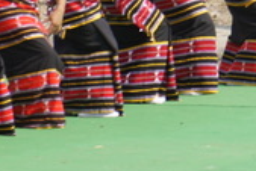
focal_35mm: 450
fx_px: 3203
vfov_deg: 3.0
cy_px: -313
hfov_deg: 4.6
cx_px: 185
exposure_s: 1/320
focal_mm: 70
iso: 100
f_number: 6.3
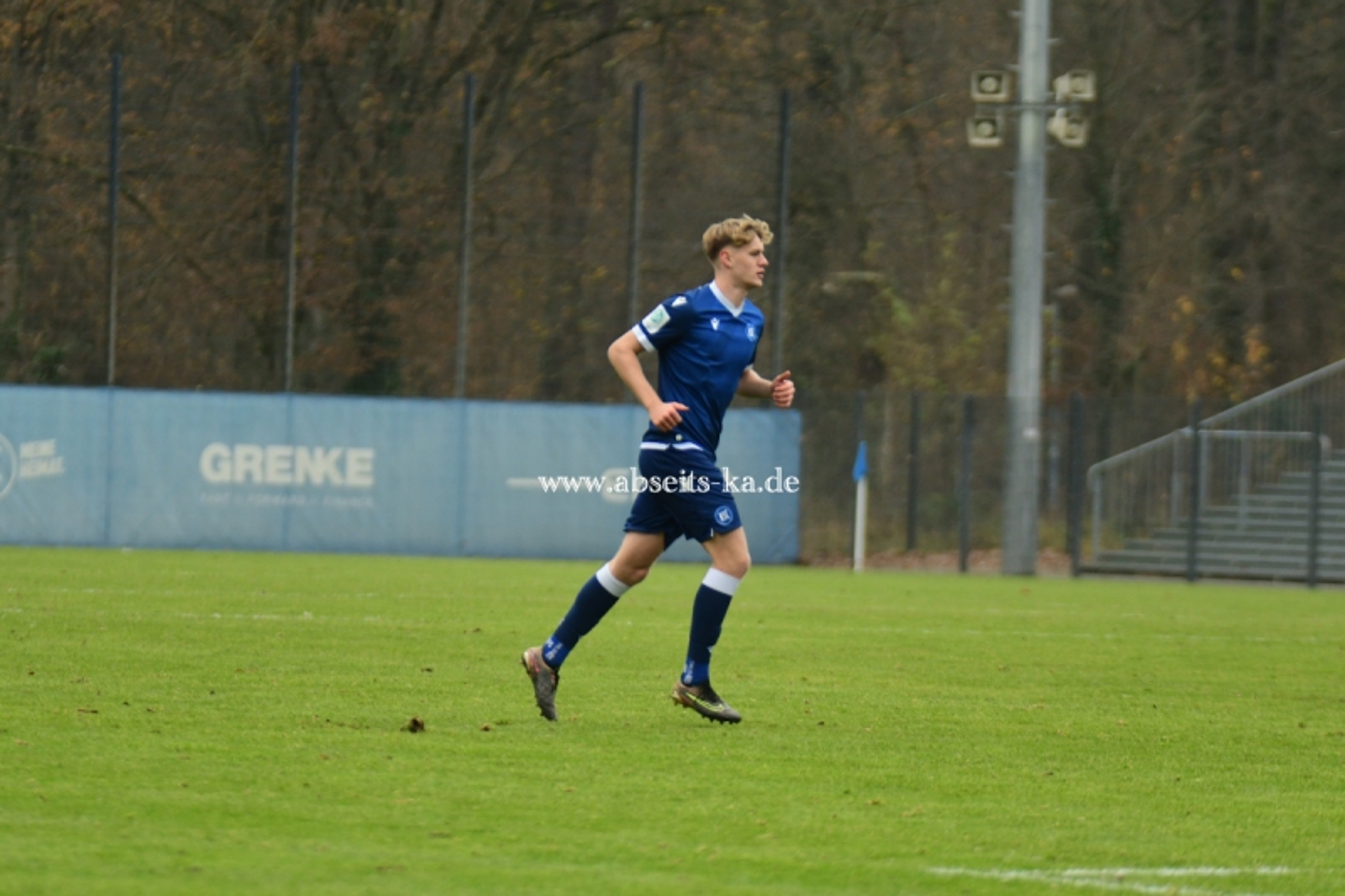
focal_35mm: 270
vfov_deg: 5.1
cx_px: 672
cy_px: 448
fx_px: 10085
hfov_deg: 7.6
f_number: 2.8
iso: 1250
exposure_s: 1/1600
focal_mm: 180
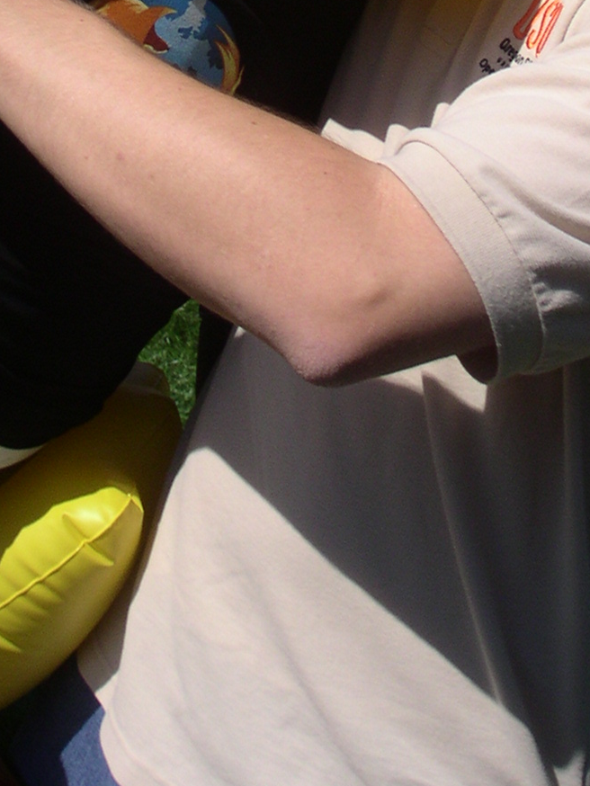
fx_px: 2022
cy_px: -57
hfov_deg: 16.6
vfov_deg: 21.0
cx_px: 400
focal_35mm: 89
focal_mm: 6
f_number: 6.6
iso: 50
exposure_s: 1/300
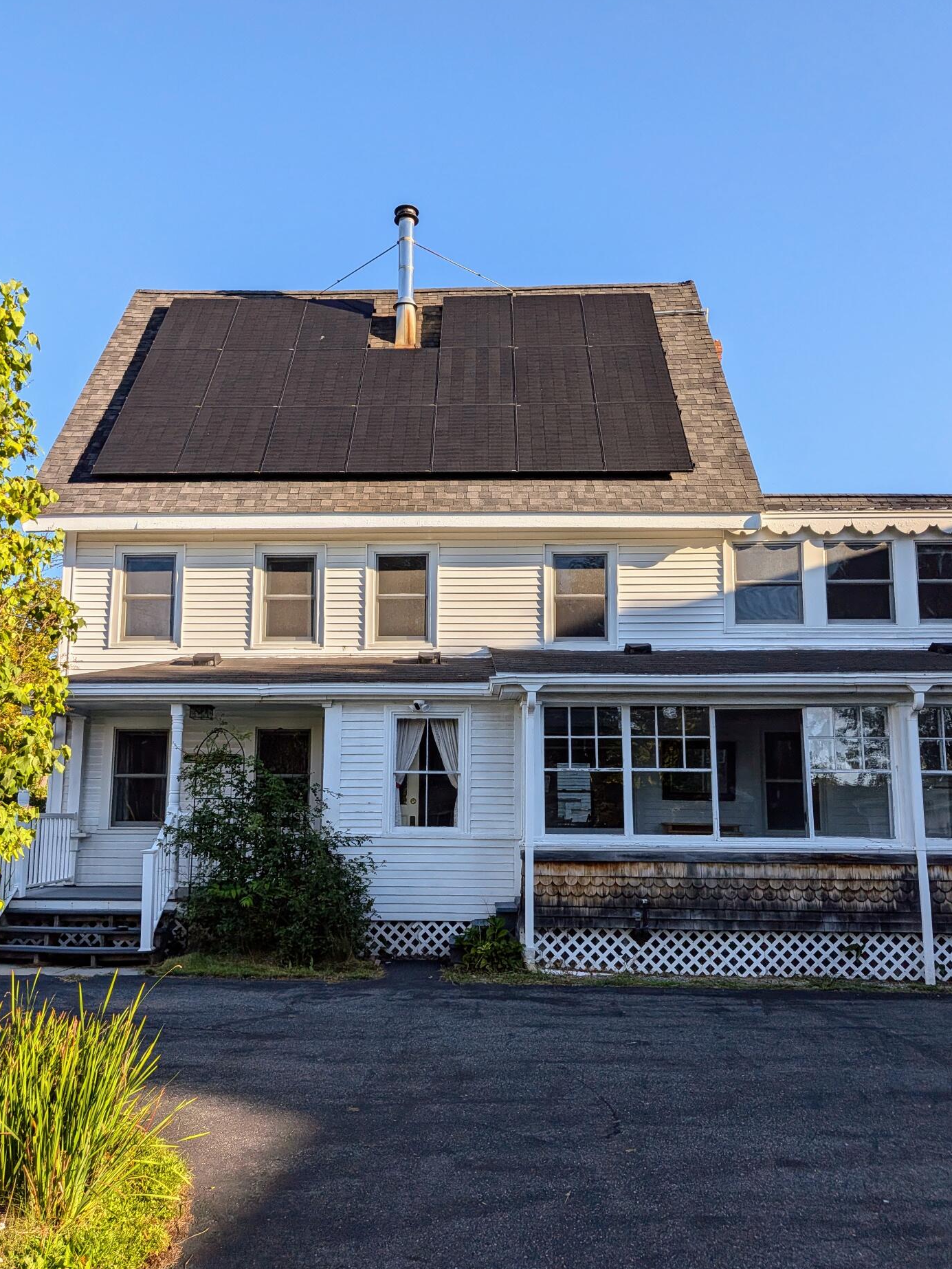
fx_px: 953
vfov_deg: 67.2
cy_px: 680
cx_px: 441
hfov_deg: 53.0
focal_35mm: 26
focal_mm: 4.53
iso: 33
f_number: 1.7
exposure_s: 1/1447
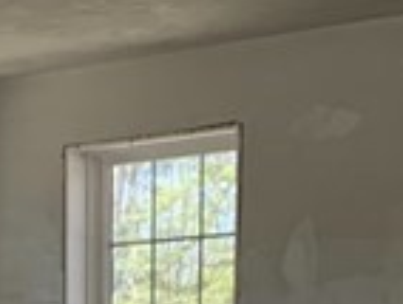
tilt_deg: -9.8
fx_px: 2181
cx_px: -213
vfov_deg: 7.3
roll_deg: +1.9
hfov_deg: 10.2
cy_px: 804
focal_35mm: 187
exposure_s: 1/121
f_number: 1.8
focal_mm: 4.25
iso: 32
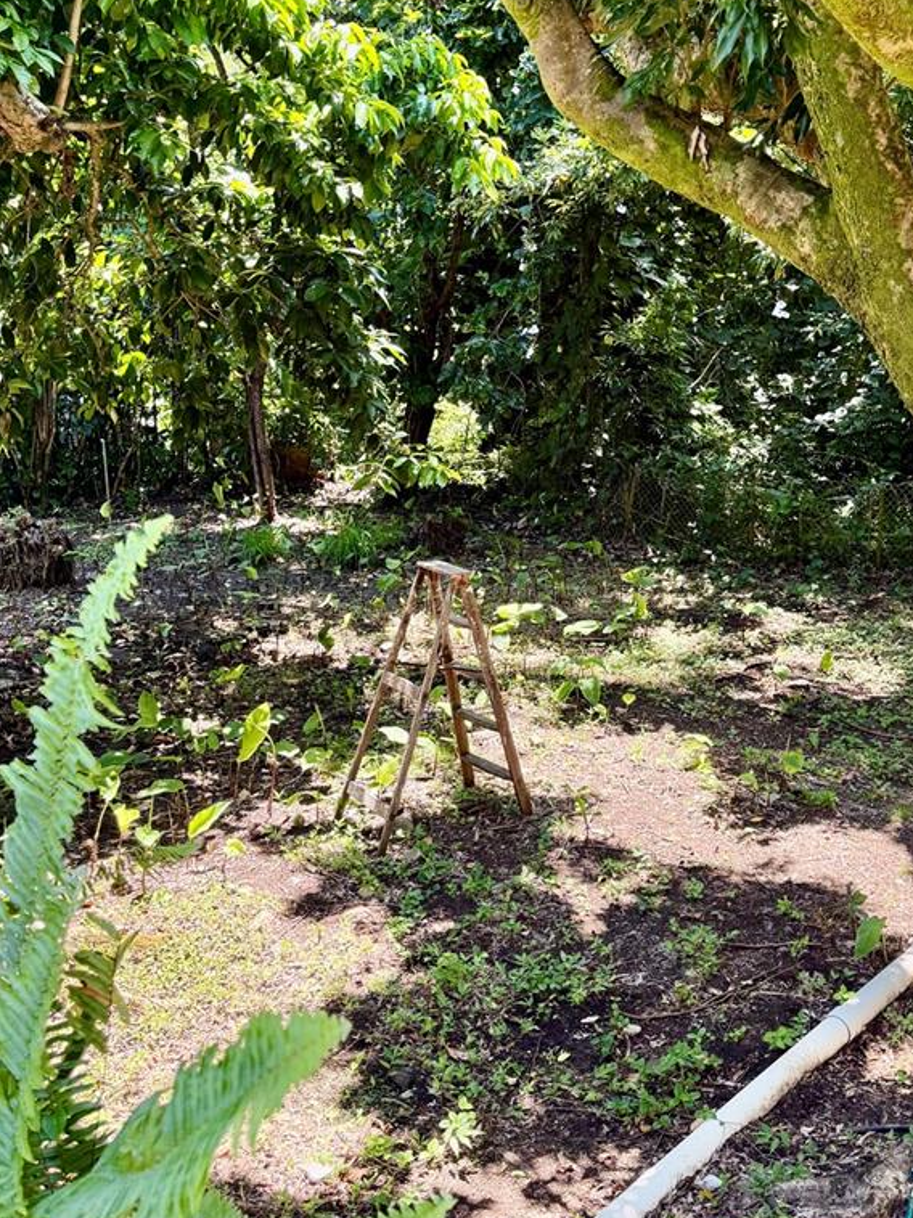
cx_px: 593
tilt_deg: -10.2
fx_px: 1337
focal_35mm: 38
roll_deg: -1.4
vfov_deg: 48.9
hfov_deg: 37.4
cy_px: 529
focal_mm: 6.76
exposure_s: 1/338
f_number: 1.78
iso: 100
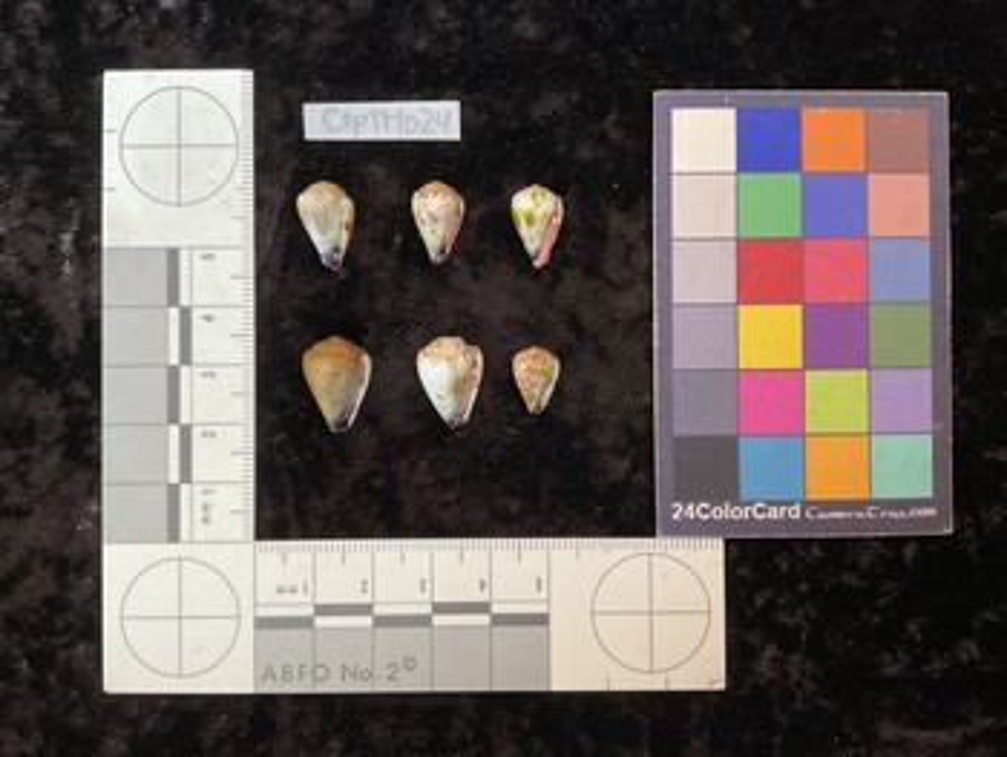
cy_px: 378
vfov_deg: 48.3
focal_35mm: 29
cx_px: 504
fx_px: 844
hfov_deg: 61.6
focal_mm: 3
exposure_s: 1/50
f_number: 1.8
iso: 64
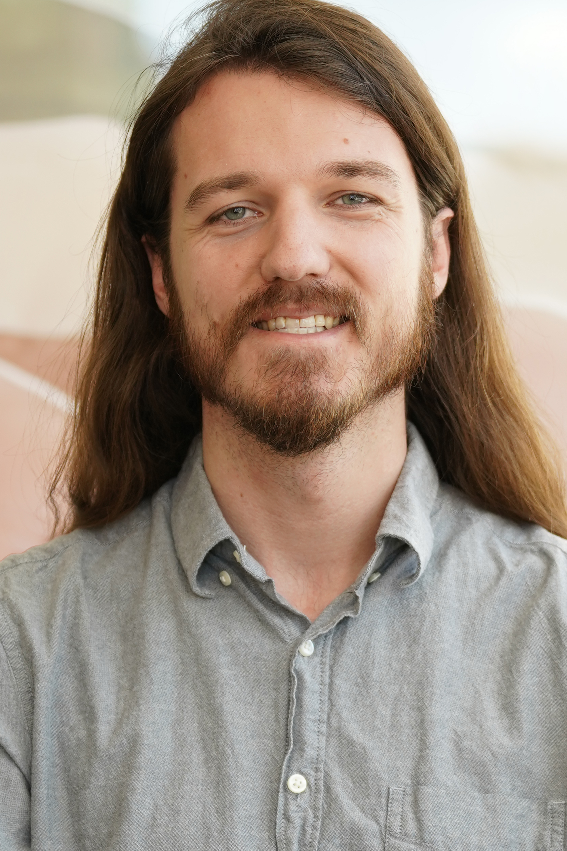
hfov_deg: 6.5
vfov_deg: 9.7
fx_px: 5031
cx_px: 292
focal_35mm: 213
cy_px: 429
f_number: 2.8
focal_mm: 102
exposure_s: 1/250
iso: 320
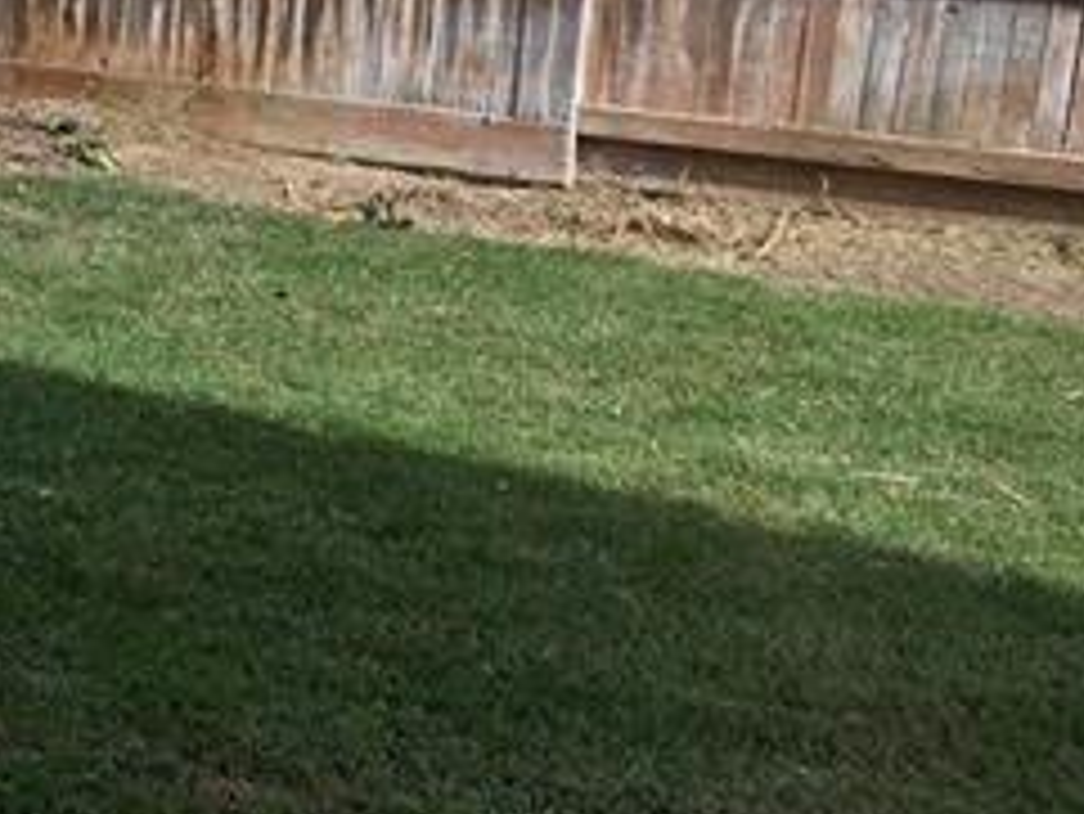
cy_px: 202
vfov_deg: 19.0
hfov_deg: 22.7
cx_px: -315
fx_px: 2412
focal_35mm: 77
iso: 25
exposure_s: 1/587
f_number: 2.2
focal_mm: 4.15
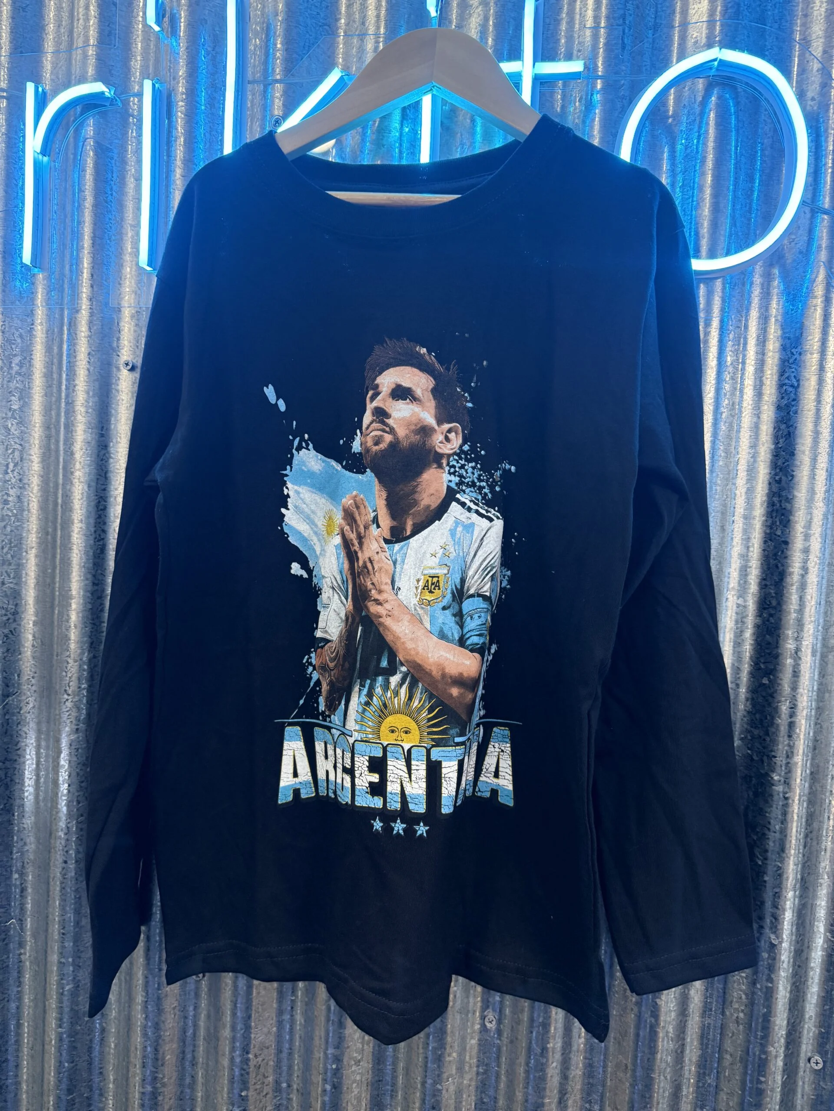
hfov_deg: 56.8
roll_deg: -3.6
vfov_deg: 71.6
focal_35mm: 24
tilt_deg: -2.3
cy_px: 556
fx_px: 771
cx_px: 417
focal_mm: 6.76
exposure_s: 1/50
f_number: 1.78
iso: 250
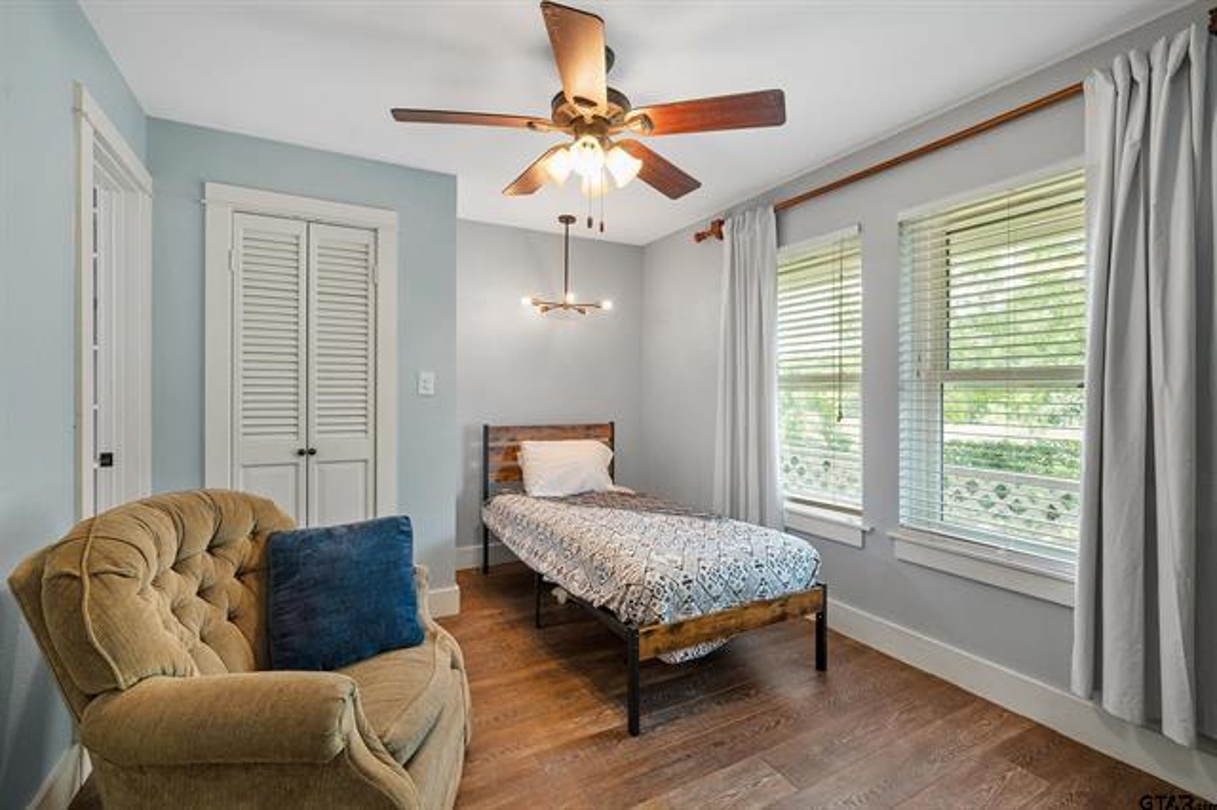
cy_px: 405
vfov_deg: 73.7
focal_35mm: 16
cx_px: 608
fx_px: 541
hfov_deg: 96.8
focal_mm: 16
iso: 800
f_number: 8
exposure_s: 1/15
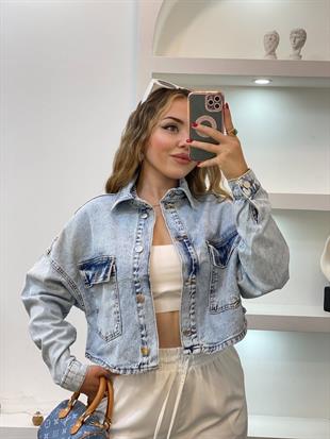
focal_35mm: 52
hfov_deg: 28.0
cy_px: 220
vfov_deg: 36.8
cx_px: 165
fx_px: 661
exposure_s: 1/100
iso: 80
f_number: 2
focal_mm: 6
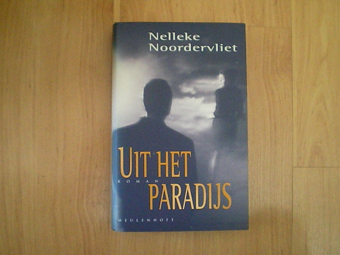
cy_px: 128
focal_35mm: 38
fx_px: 373
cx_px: 170
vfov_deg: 37.7
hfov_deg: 49.0
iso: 1206
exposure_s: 1/100
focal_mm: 6.3
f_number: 3.1
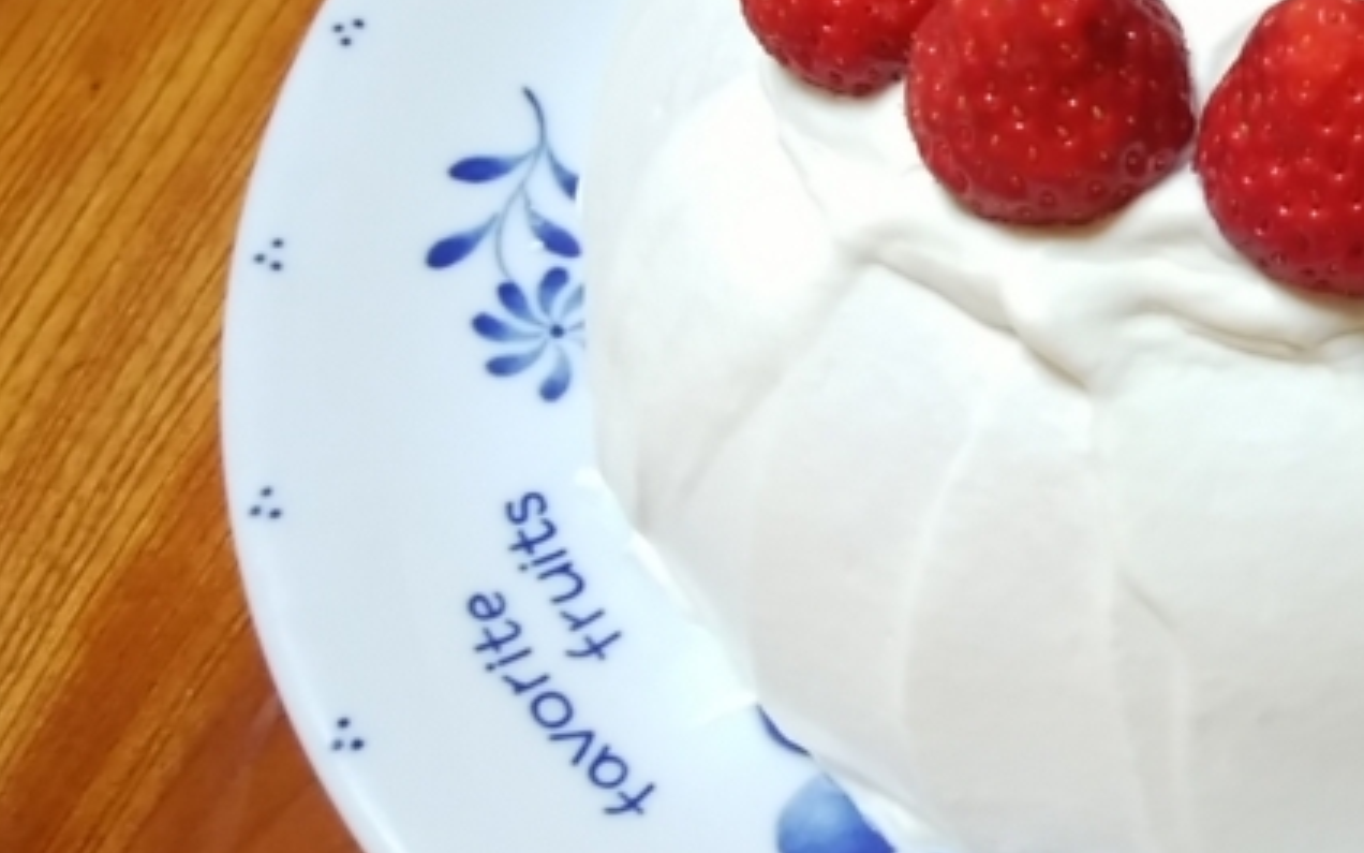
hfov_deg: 41.6
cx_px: 1232
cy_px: 232
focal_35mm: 44
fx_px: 1636
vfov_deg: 28.8
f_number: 2
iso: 160
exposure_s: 1/25
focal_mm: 3
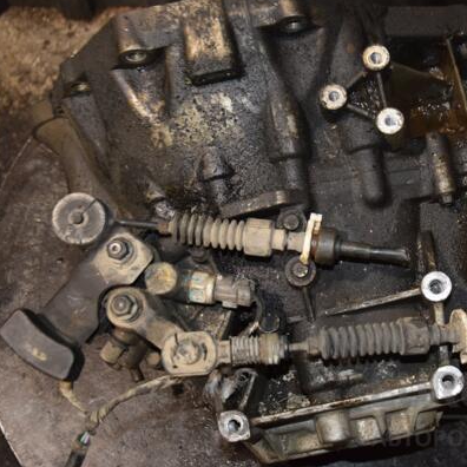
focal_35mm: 58
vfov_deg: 29.6
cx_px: 349
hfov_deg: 29.1
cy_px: 232
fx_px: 885
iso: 800
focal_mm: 30
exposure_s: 1/60
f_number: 5
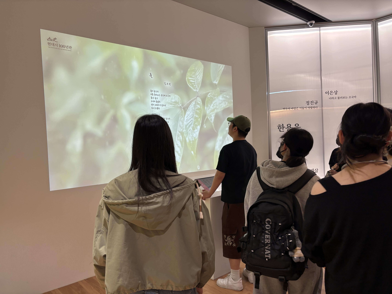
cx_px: 196
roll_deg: +2.9
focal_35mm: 26
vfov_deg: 53.1
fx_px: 294
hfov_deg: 67.3
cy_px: 147
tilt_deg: -1.4
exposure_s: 1/60
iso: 80
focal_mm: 5.96
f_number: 1.6
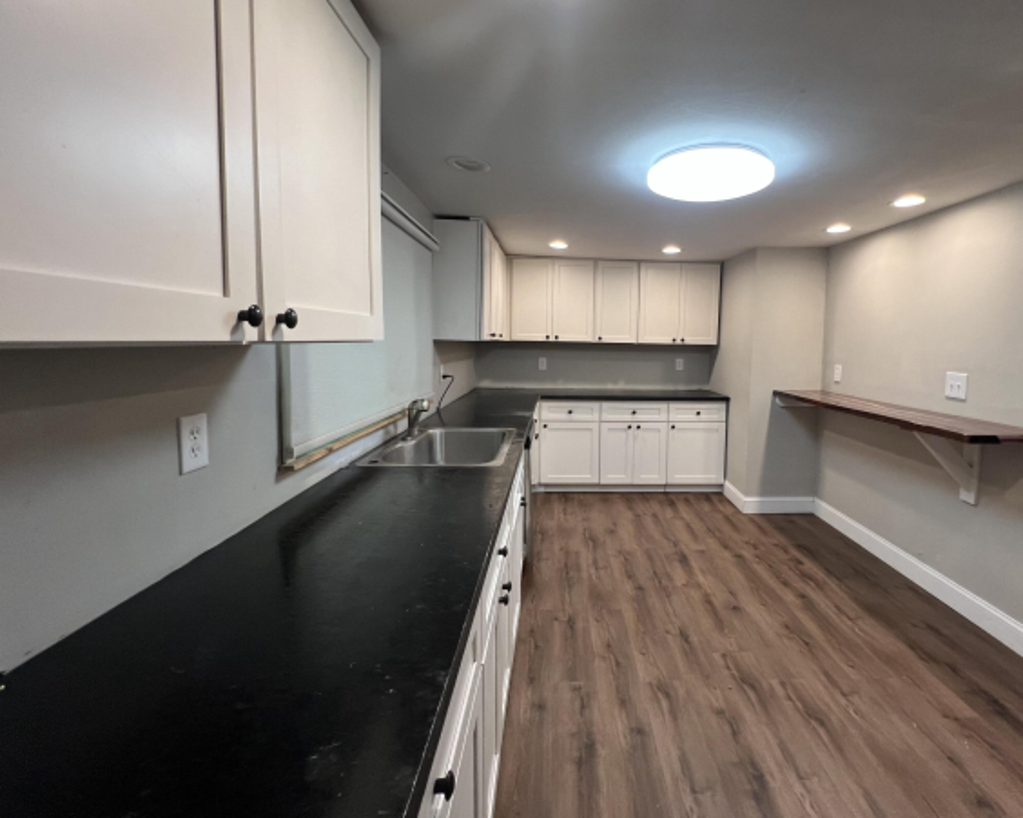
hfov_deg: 96.0
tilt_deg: -4.4
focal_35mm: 15
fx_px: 454
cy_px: 375
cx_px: 590
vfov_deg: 83.9
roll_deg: -0.6
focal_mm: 1.57
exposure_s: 1/120
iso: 200
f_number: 1.8
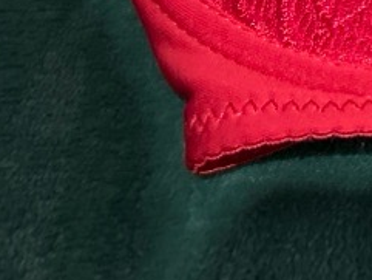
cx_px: 656
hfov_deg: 15.7
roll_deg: -8.0
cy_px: -220
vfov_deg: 12.5
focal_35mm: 108
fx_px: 1161
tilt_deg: -44.8
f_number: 1.5
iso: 640
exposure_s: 1/30
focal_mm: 5.7
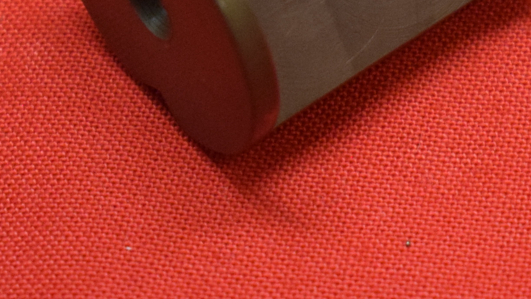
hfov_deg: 7.1
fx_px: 4251
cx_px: 638
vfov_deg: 4.0
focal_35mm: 302
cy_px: -288
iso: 2000
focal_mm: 52
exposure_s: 1/125
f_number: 5.6
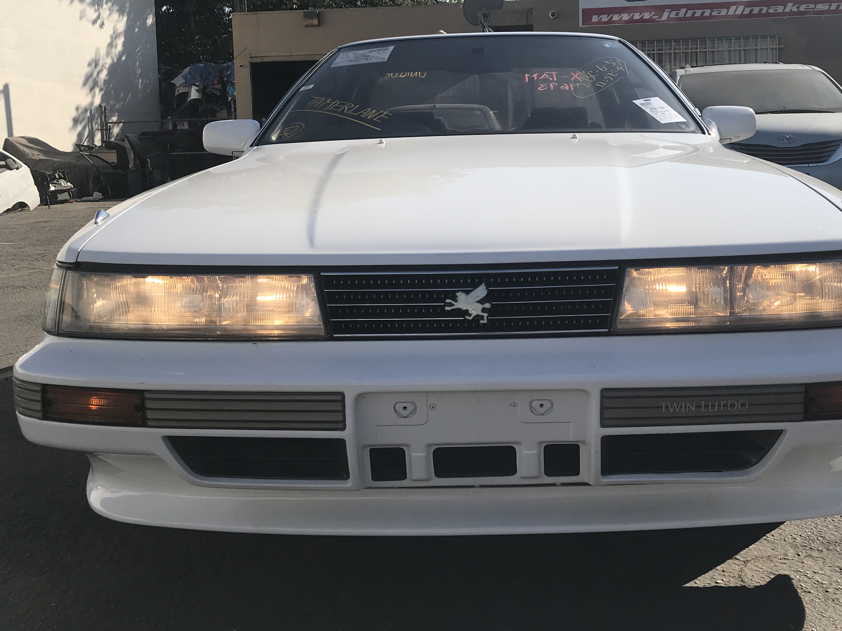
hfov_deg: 47.7
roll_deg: +3.1
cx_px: 475
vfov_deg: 36.7
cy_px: 250
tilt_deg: -4.1
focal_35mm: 39
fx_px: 949
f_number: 1.8
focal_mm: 3.99
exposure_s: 1/3195
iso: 20
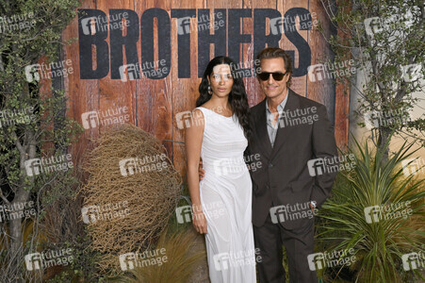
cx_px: 212
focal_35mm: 37
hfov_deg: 51.9
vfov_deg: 35.9
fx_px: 436
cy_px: 142
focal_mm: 37
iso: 1000
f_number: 7.1
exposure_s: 1/250
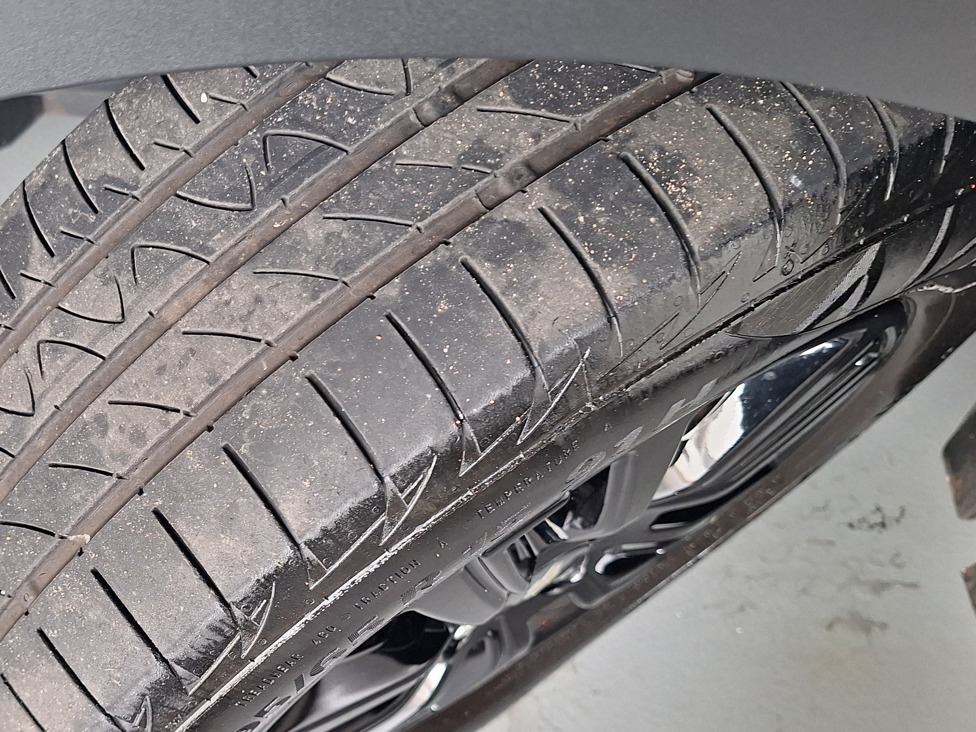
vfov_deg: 37.5
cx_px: 255
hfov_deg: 47.3
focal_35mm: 38
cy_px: 448
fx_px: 1071
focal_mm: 5.54
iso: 64
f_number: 1.8
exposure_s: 1/40
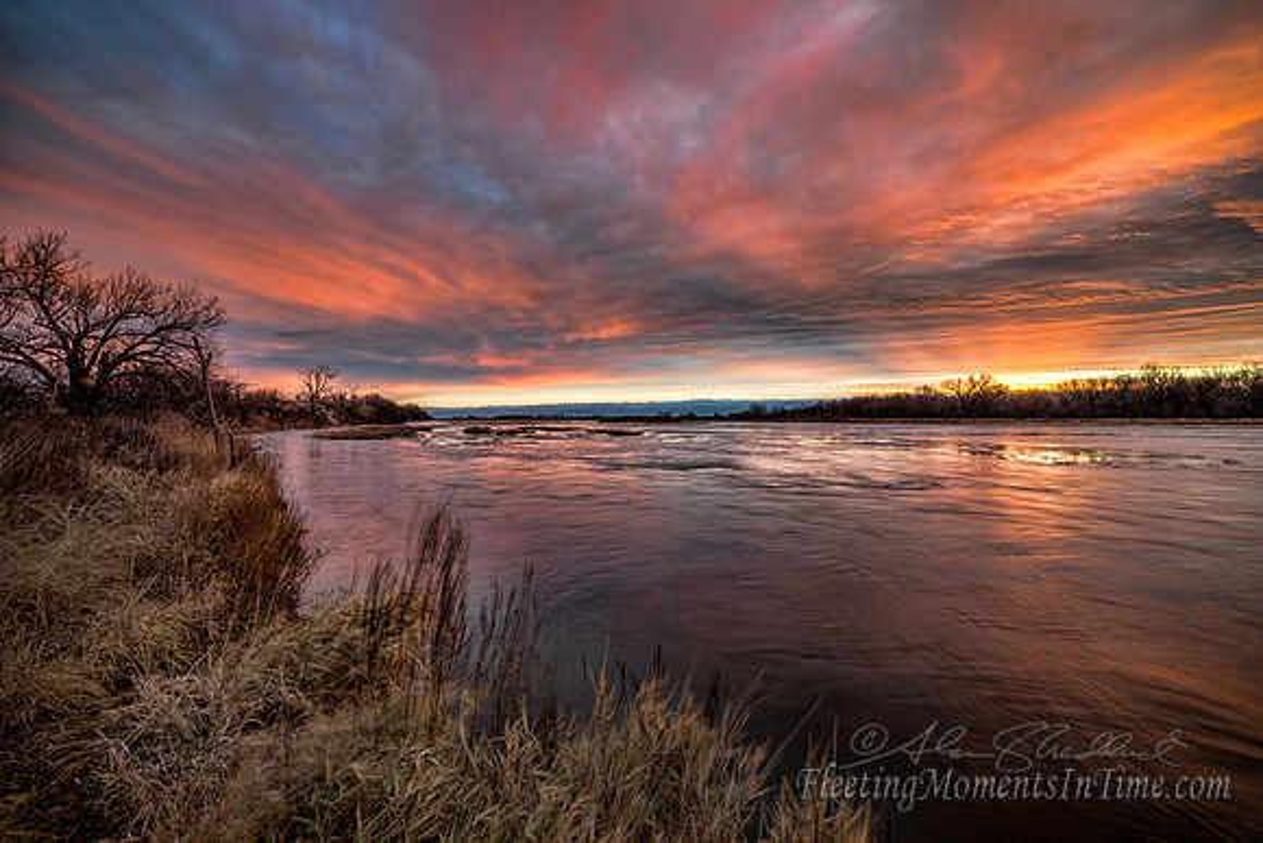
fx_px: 561
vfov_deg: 73.8
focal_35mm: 16
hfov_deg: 96.7
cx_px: 632
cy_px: 422
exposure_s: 1/1.67
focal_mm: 16
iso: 100
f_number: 16
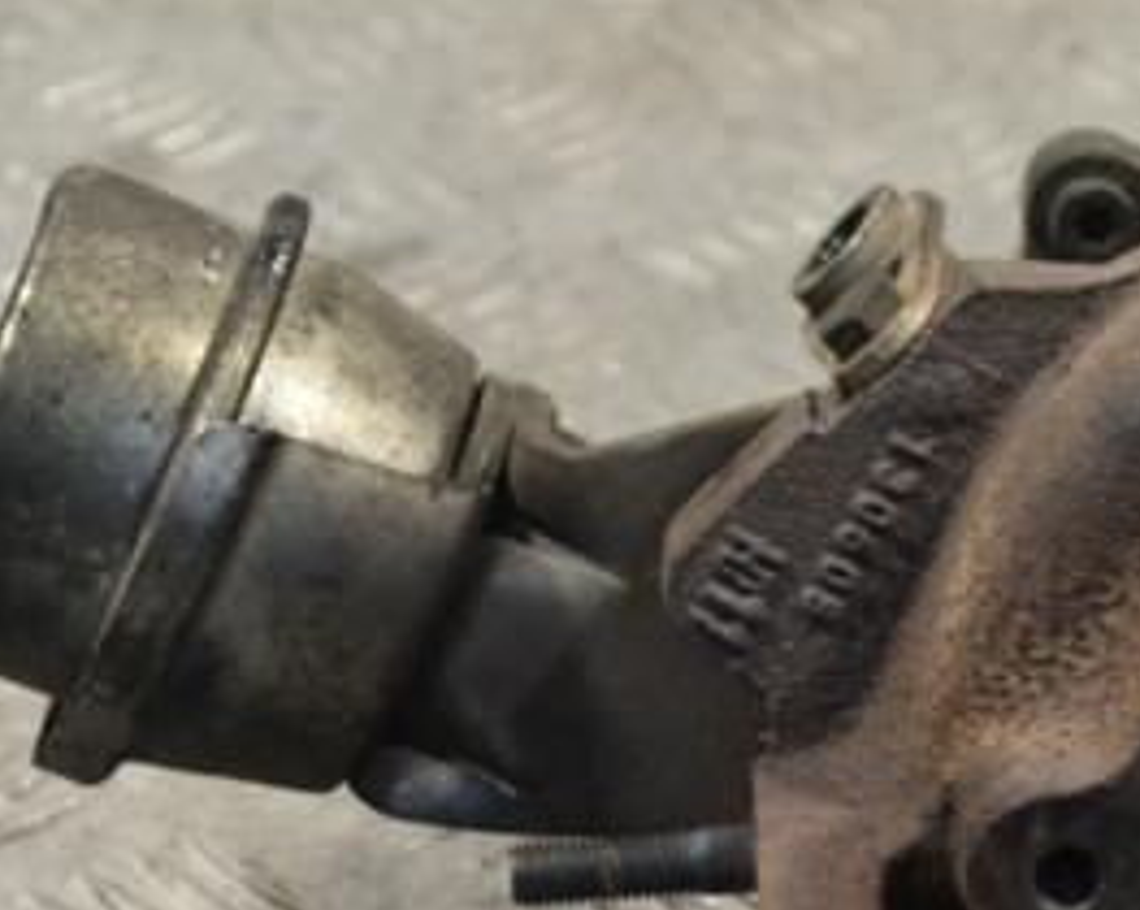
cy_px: 676
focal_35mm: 167
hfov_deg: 11.5
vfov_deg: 9.2
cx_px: 949
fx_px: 5630
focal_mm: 52
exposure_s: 1/250
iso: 3200
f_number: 8
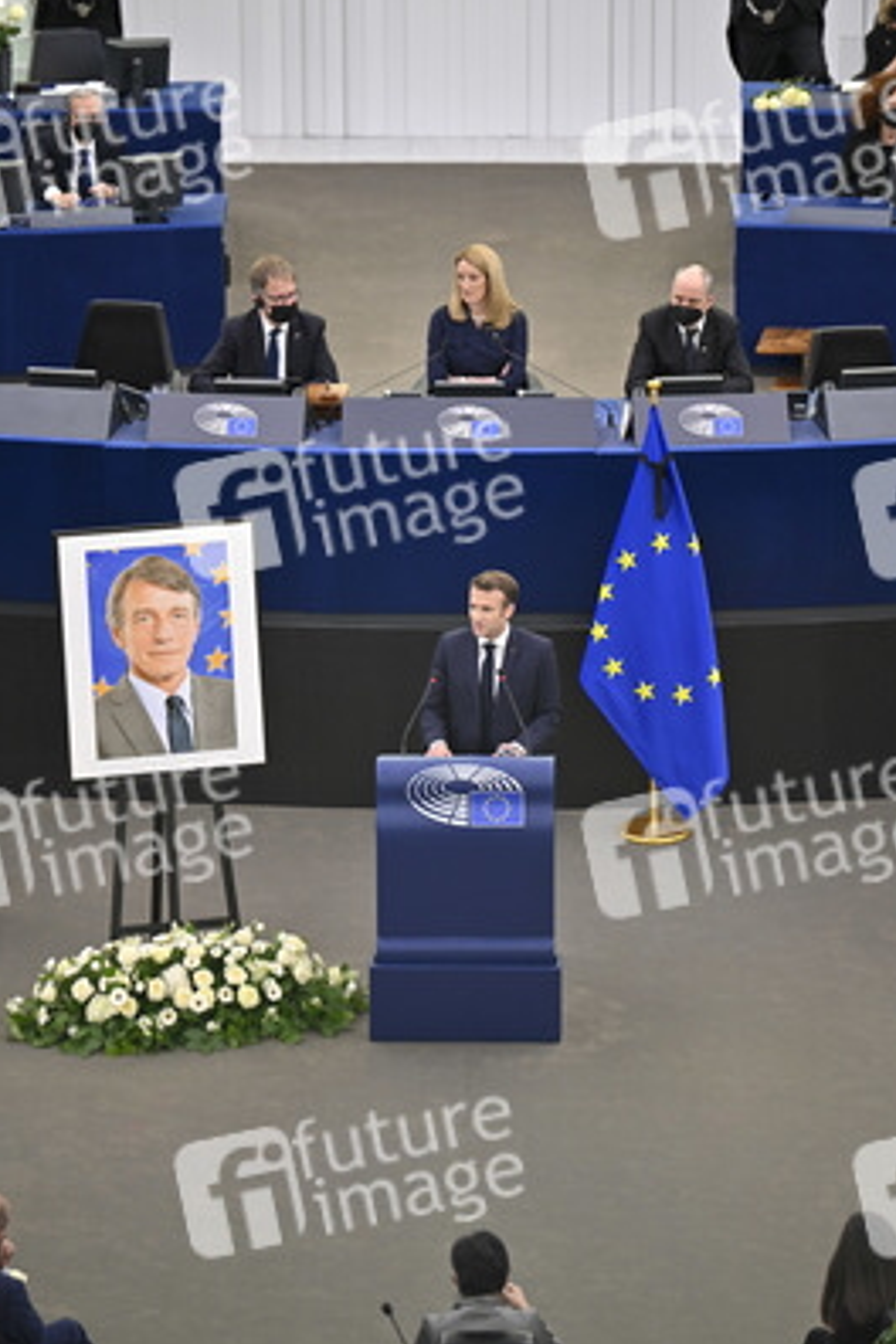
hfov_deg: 6.8
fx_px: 7541
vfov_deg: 10.2
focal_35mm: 202
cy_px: 669
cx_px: 448
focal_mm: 200
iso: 800
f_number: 2.8
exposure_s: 1/250
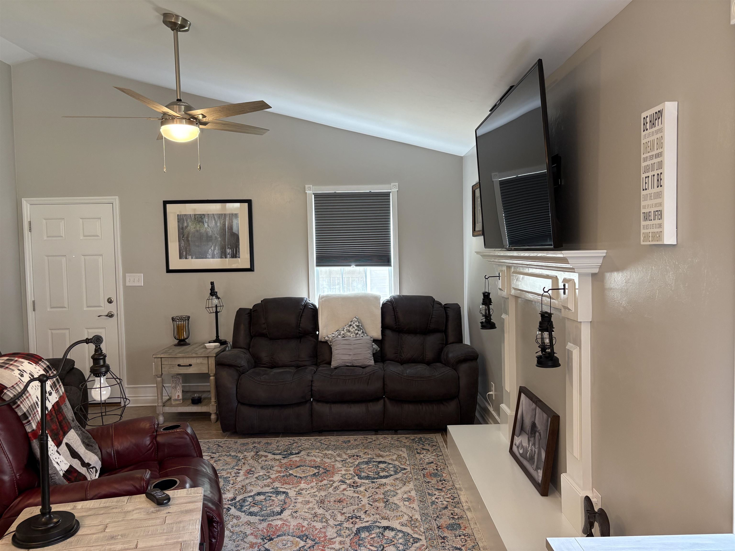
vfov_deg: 53.1
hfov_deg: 67.3
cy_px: 276
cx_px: 368
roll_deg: +1.6
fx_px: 552
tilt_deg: -2.6
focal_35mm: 26
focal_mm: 5.96
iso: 125
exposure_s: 1/60
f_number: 1.6
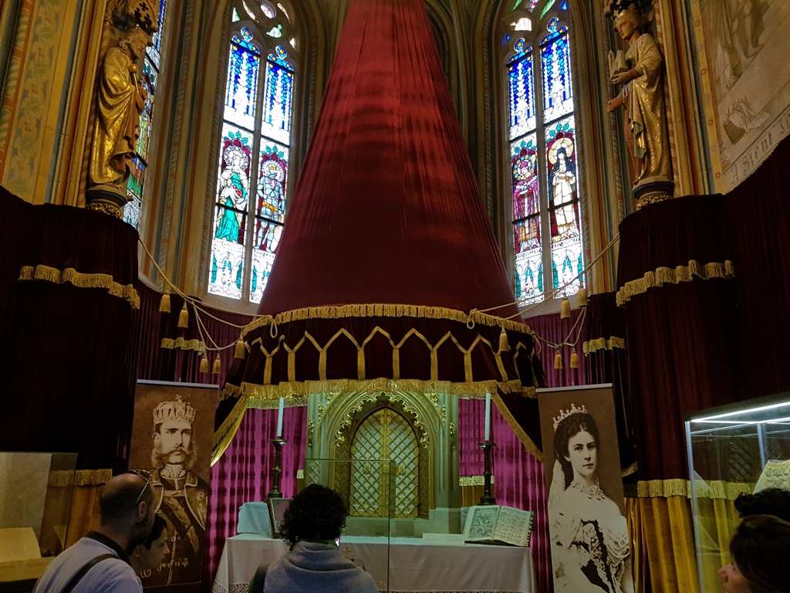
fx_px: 593
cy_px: 296
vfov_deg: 53.1
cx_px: 395
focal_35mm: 26
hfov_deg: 67.3
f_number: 1.7
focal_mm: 4.2
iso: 200
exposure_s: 1/50
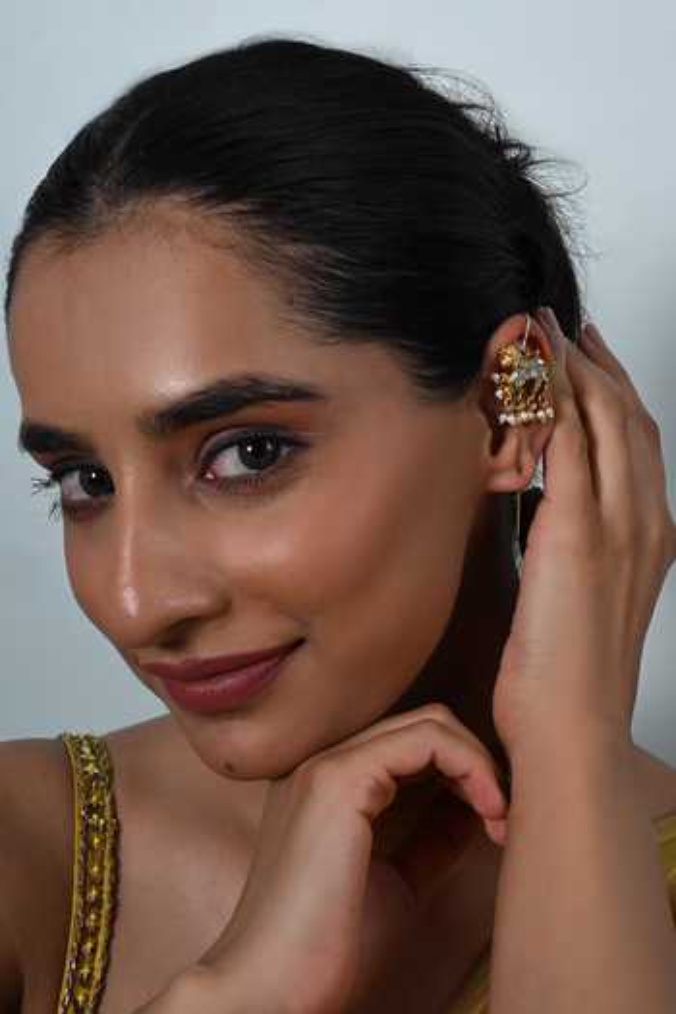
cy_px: 507
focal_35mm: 50
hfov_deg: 27.0
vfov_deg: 39.6
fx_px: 1408
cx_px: 338
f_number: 13
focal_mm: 50
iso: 320
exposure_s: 1/125
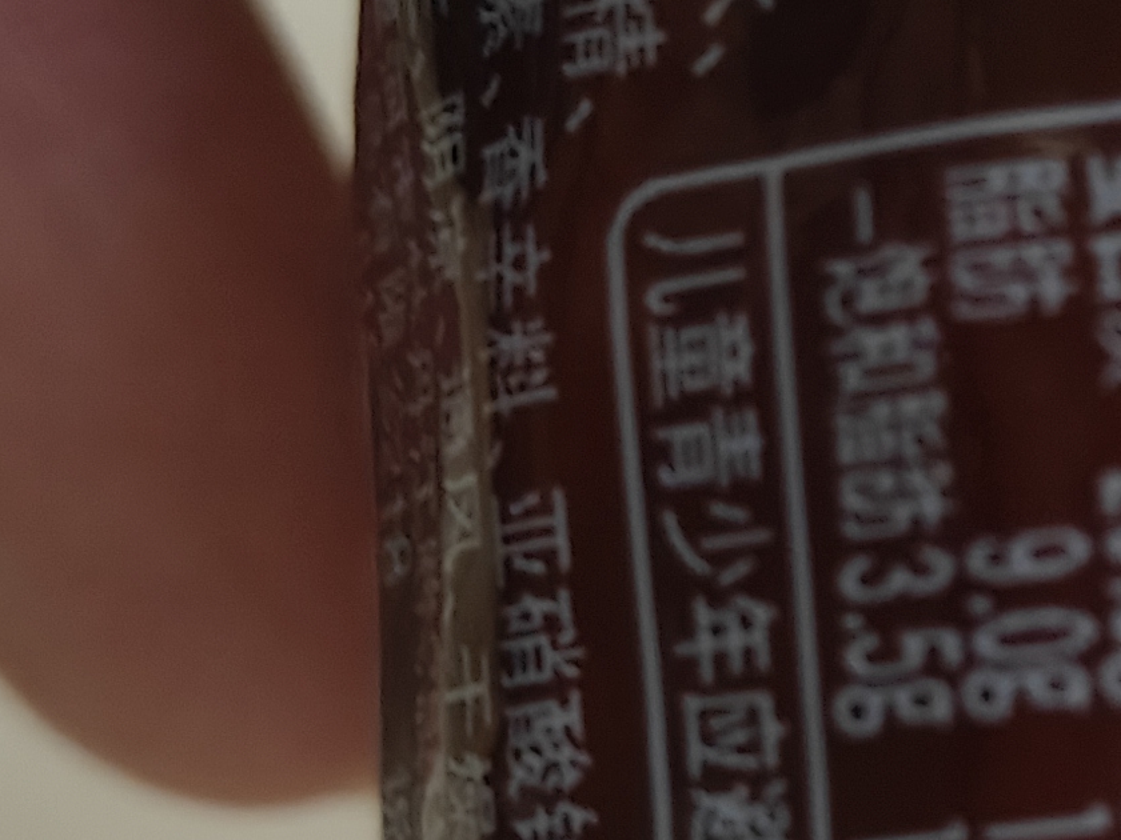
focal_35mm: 117
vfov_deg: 12.7
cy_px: 524
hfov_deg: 16.6
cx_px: 1000
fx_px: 3789
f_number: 1.8
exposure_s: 1/34
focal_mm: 5.59
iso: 500
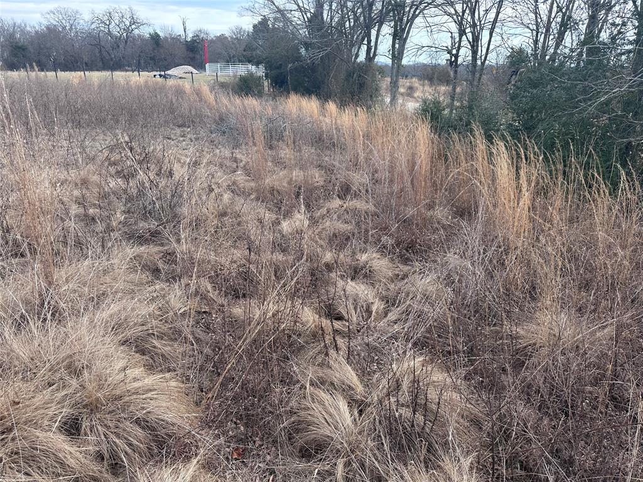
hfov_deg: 71.6
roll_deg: -1.8
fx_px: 446
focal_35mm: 24
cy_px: 241
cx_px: 322
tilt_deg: -20.1
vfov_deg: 56.8
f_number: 1.78
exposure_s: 1/1339
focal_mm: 6.86
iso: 80
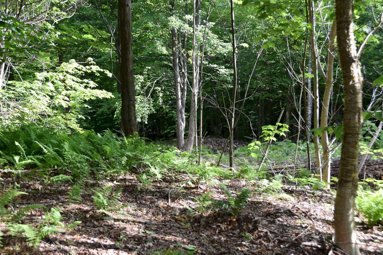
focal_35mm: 63
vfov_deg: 21.6
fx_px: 670
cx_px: 192
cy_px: 128
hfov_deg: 31.9
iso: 400
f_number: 7.1
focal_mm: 42
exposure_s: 1/200
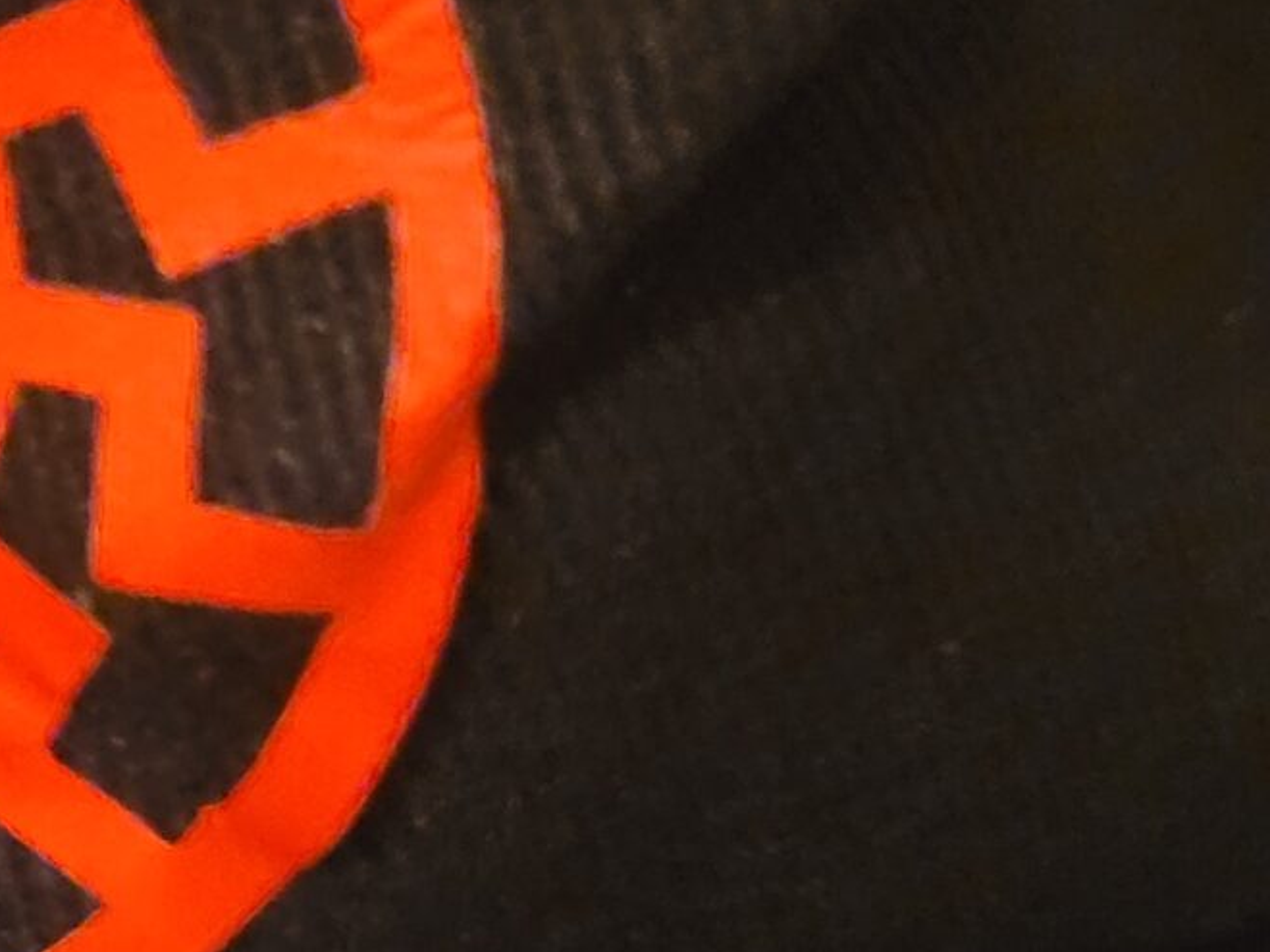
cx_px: -239
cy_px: 474
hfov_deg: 18.5
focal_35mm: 101
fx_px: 3705
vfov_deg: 14.6
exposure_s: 1/24
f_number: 1.8
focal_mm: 5.4
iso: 1250
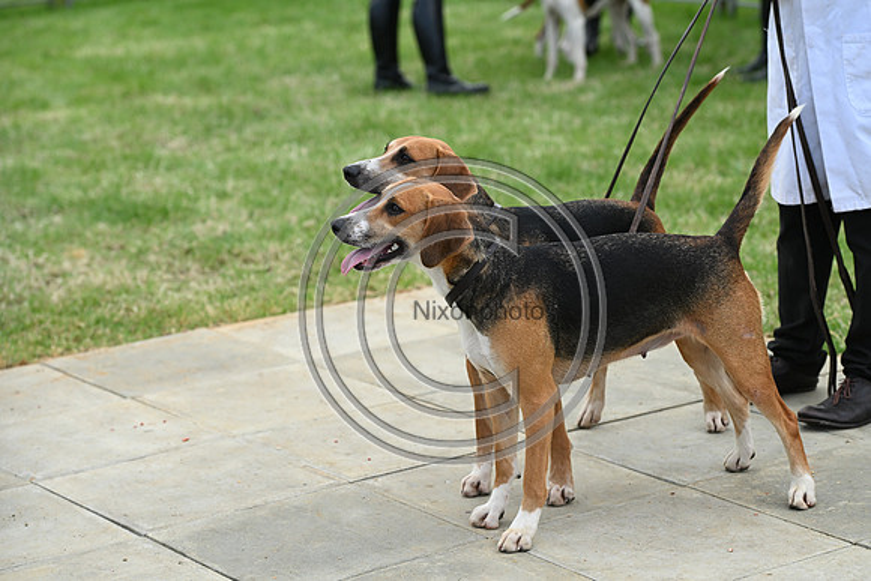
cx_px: 436
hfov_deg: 20.0
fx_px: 2468
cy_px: 290
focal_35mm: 102
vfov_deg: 13.4
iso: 360
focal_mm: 102
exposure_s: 1/1000
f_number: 4.5
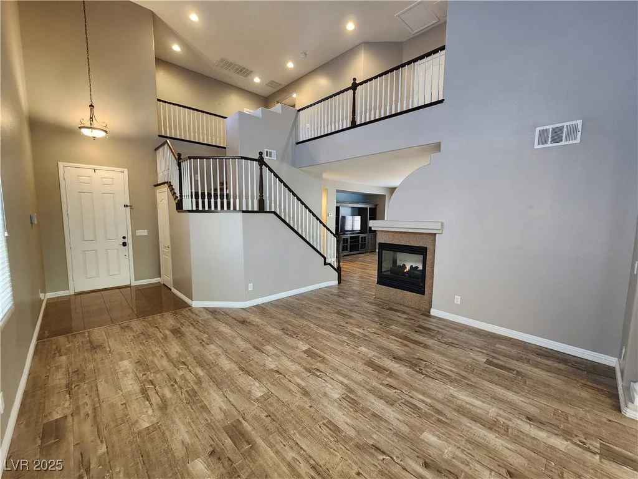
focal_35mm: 13
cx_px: 319
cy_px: 240
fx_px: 240
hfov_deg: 106.2
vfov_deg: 89.9
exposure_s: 1/30
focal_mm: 2.2
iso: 320
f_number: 2.2
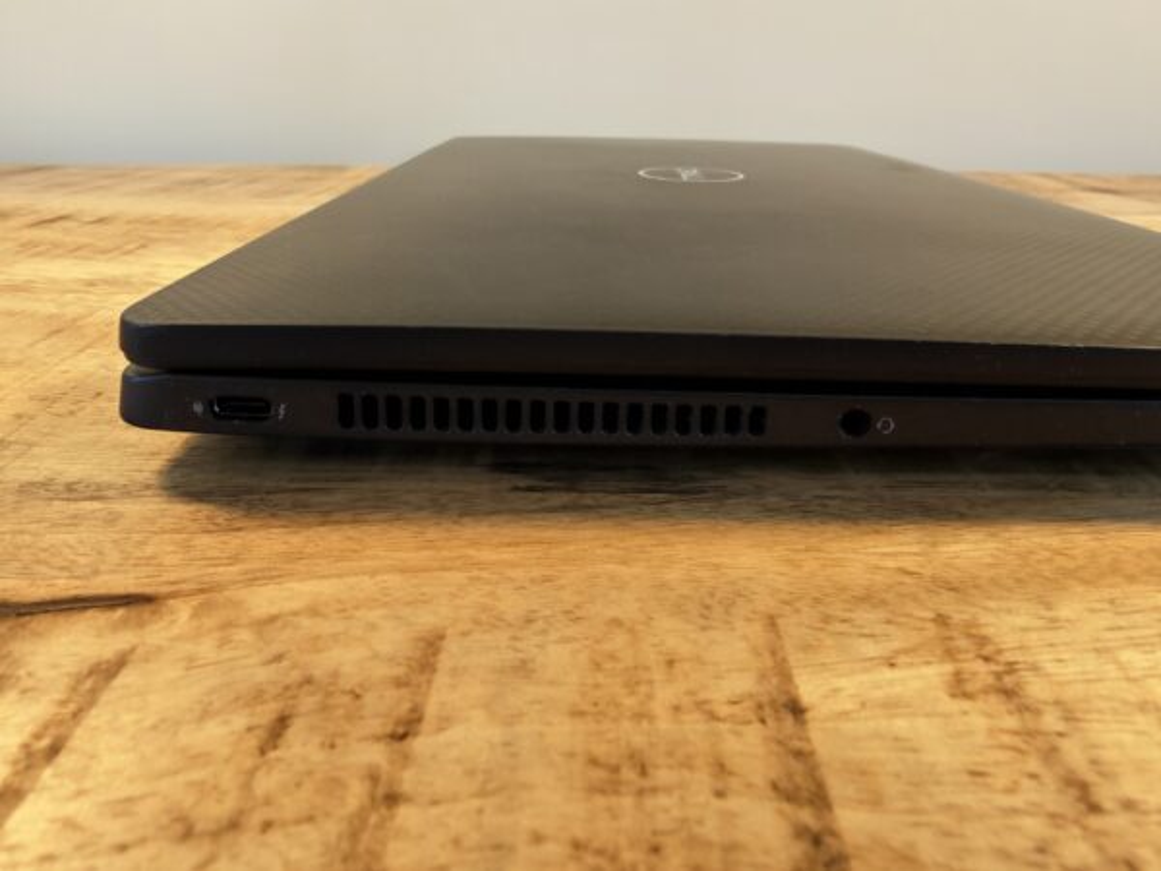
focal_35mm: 23
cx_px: 580
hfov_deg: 73.9
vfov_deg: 58.9
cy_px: 436
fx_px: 771
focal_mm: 1.82
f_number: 2
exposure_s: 1/50
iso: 160
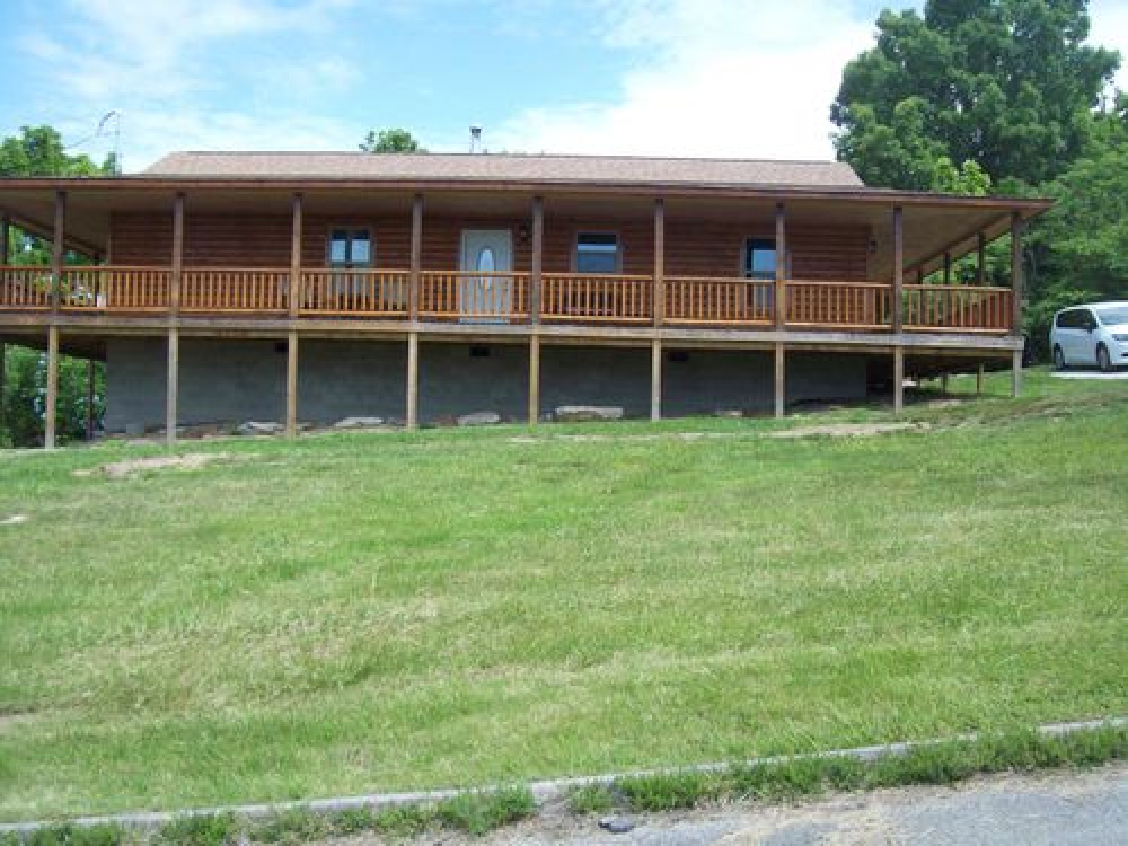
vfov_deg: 39.7
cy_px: 423
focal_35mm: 36
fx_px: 1173
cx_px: 564
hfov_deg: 51.4
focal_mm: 6
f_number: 4.8
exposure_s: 1/249
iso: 80
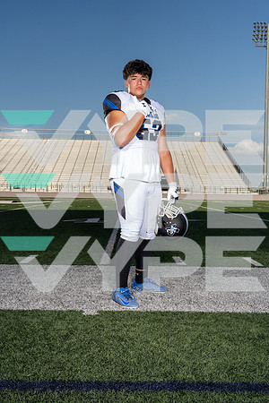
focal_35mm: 37
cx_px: 134
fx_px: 415
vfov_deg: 51.9
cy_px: 202
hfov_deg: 35.9
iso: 160
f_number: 11
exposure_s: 1/250
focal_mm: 37
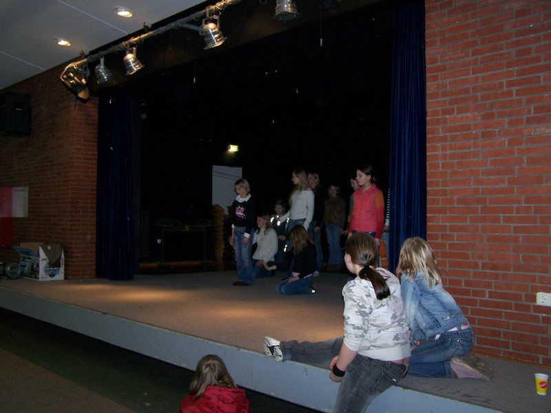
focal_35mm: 38
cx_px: 276
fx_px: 605
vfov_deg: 37.7
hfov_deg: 49.0
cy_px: 206
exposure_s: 1/60
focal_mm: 6.3
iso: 160
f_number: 2.8
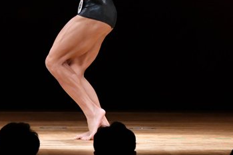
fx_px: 3221
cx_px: 88
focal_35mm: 498
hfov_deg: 4.1
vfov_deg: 2.8
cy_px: 9
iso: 3200
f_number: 5.6
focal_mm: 150
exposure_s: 1/400
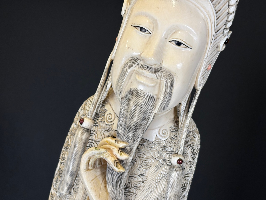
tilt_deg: -7.9
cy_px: 100
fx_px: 400
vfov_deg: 28.0
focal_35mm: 52
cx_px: 133
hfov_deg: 36.8
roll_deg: +1.5
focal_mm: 5.96
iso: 32
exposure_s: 1/249
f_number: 1.6
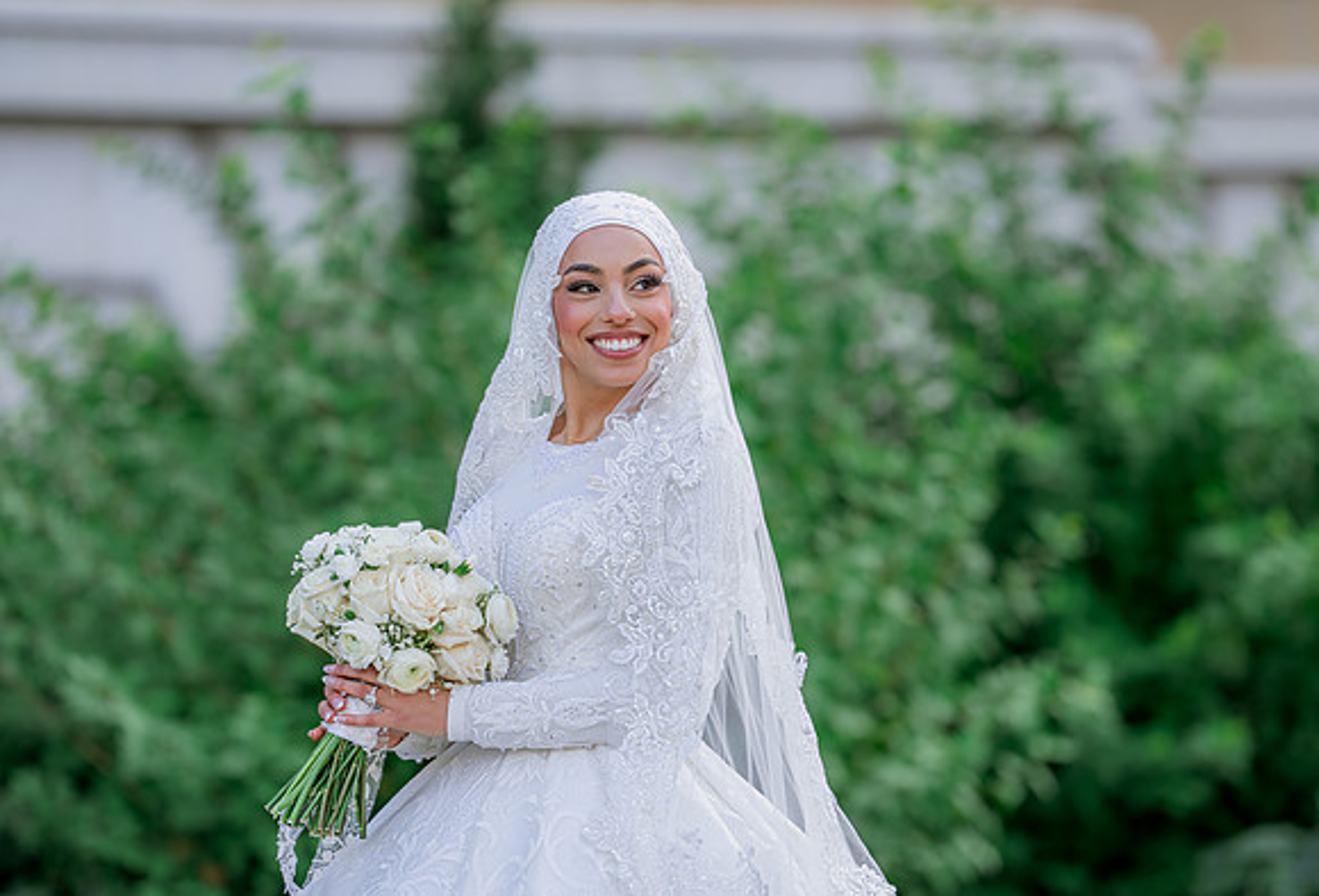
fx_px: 6217
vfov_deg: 8.2
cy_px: 497
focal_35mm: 169
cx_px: 746
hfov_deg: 12.1
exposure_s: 1/640
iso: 100
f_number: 2.5
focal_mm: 150
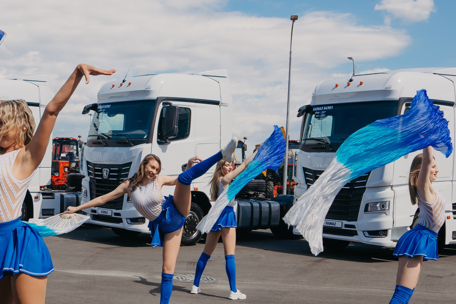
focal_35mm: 50
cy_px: 210
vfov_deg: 26.8
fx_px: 633
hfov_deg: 38.8
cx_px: 127
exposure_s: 1/400
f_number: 6.3
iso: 100
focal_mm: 28
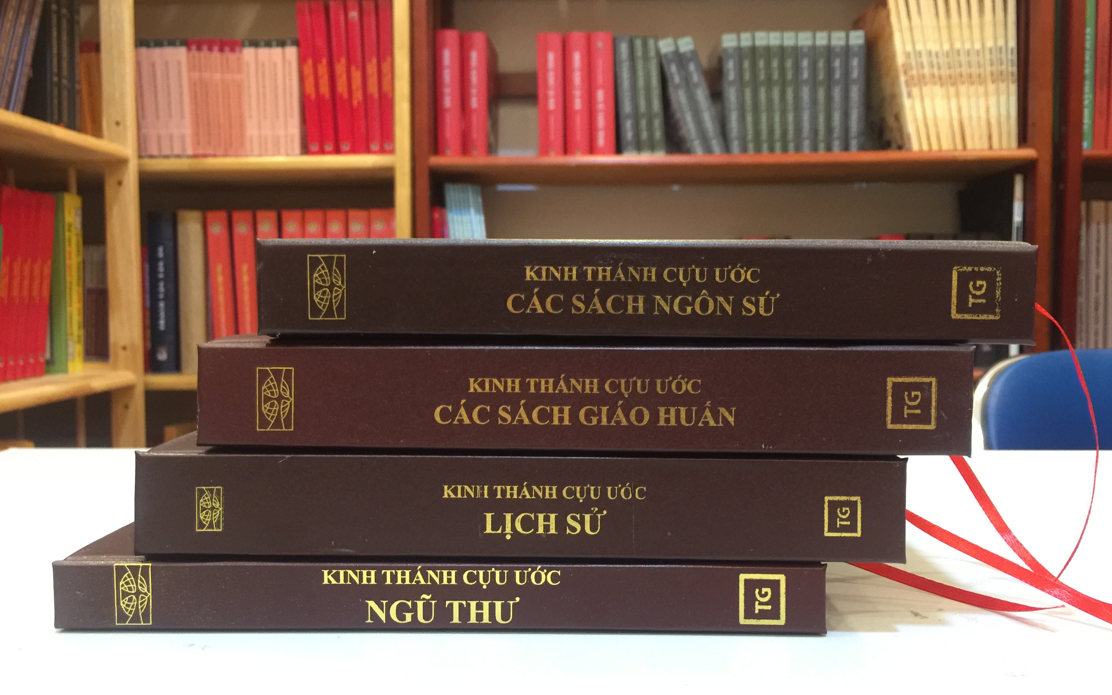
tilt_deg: -4.0
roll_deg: -1.9
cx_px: 556
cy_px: 357
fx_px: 939
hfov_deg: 61.2
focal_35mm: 31
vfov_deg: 40.6
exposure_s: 1/17
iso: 160
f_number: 2.2
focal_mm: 4.15
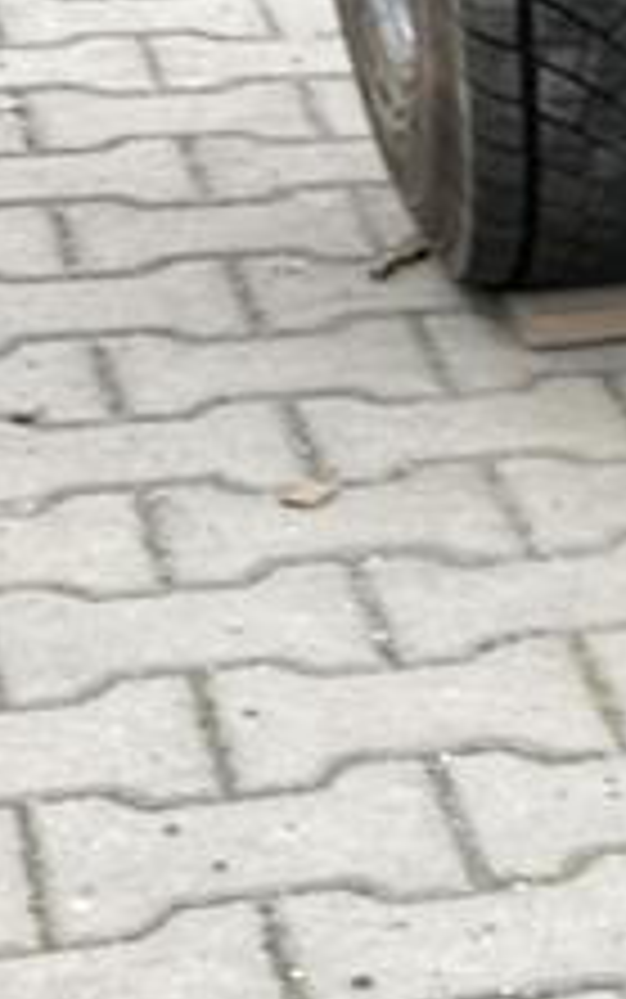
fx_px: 3680
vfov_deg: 14.4
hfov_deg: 8.2
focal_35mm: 135
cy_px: 1503
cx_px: 1901
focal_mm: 4.25
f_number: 1.8
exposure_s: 1/122
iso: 40
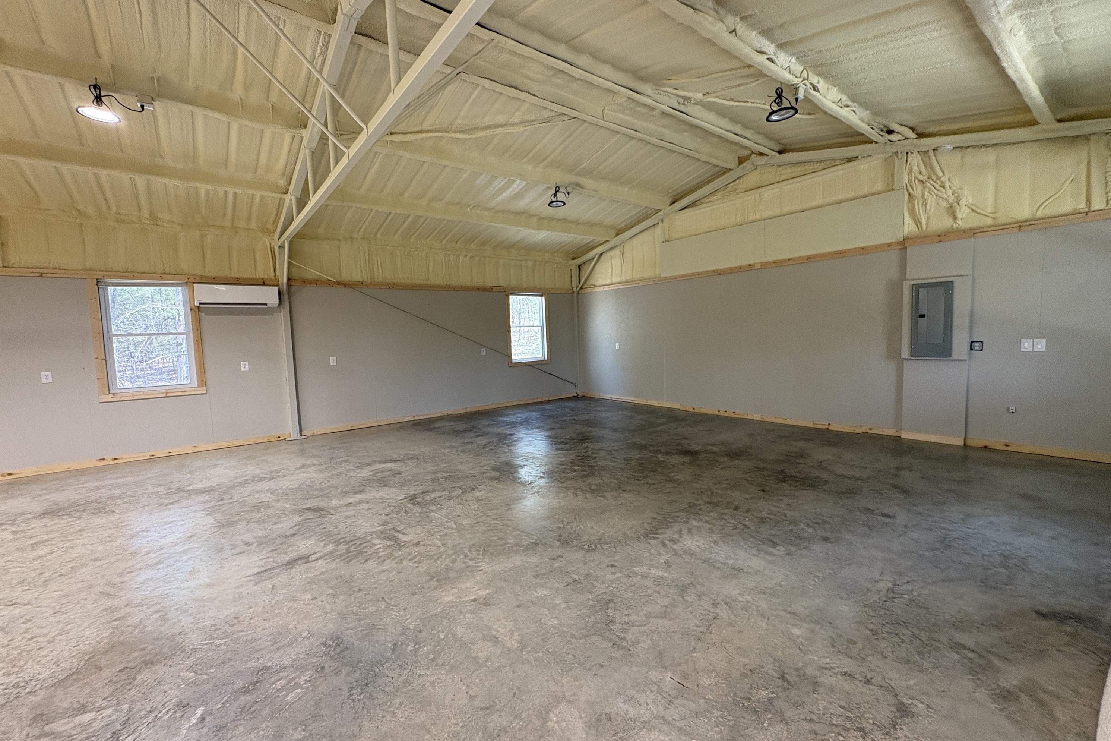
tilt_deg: -3.2
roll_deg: +2.2
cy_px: 366
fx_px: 463
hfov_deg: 100.4
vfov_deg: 77.3
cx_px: 561
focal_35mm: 15
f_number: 2.2
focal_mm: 2.22
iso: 200
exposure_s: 1/120
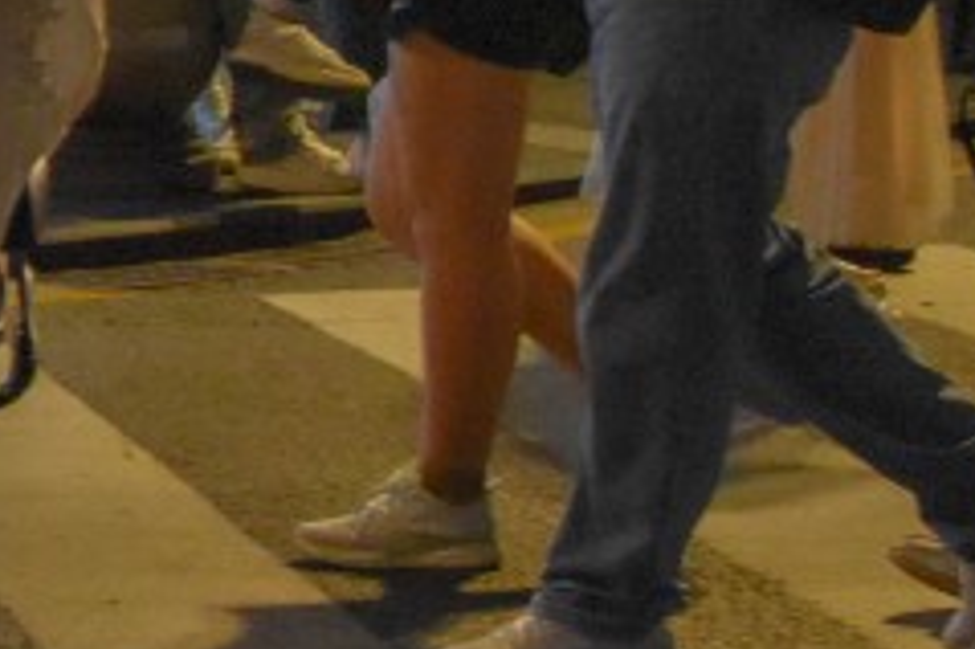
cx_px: -1004
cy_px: -53
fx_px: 3850
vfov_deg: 9.5
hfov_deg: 12.6
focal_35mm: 142
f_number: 3.8
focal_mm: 21
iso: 3200
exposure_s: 1/500
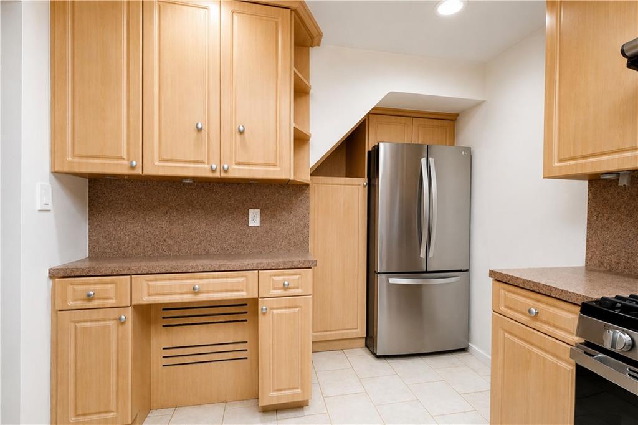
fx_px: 266
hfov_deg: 100.4
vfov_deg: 77.3
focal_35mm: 15
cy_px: 212
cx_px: 319
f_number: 8
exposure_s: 1/60
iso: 1600
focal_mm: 10
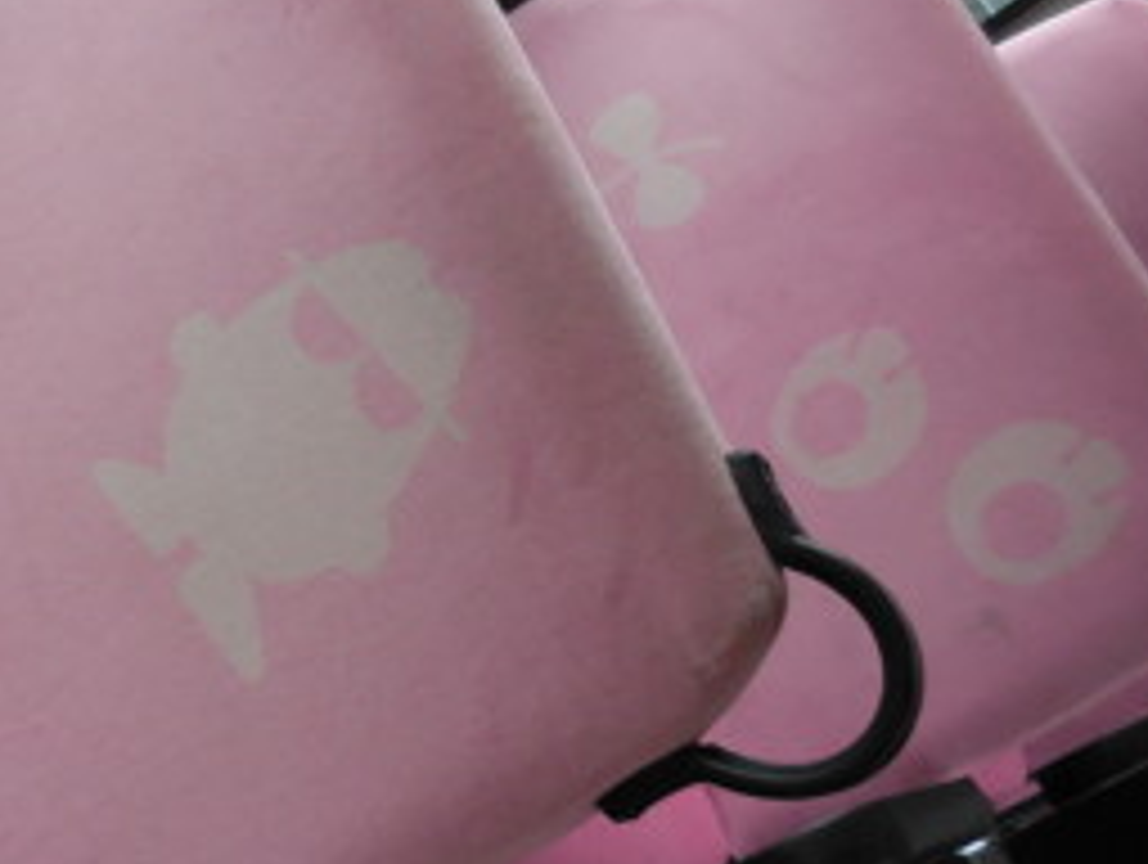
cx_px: 446
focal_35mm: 48
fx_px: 1594
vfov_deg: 30.2
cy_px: 333
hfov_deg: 39.4
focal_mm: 4.5
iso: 450
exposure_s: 1/250
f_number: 3.3
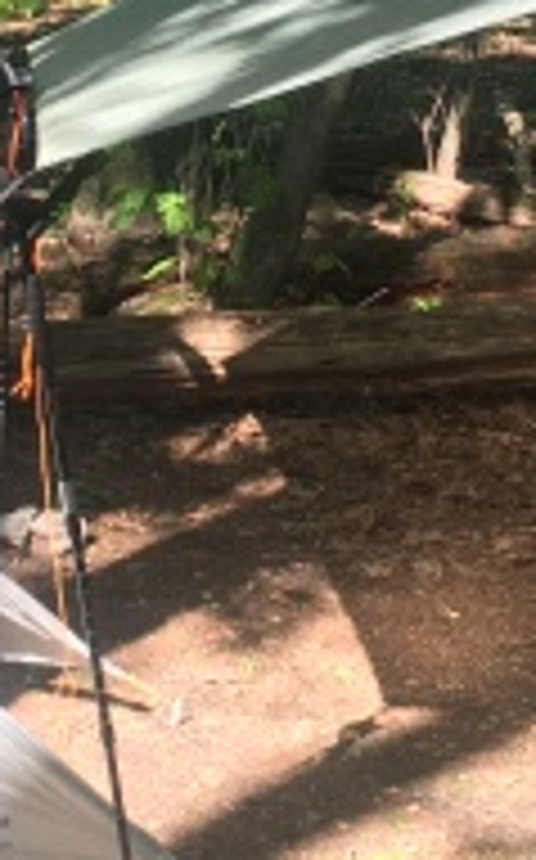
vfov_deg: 19.9
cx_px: 59
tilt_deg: -2.6
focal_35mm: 103
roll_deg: -2.1
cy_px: 104
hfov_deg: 12.6
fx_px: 2413
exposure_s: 1/120
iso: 25
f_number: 2.2
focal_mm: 4.15
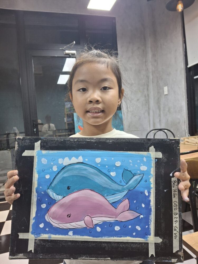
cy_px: 132
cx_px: 99
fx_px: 191
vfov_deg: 69.4
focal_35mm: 25
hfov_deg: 54.9
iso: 160
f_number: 1.8
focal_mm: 4.69
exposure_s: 1/100
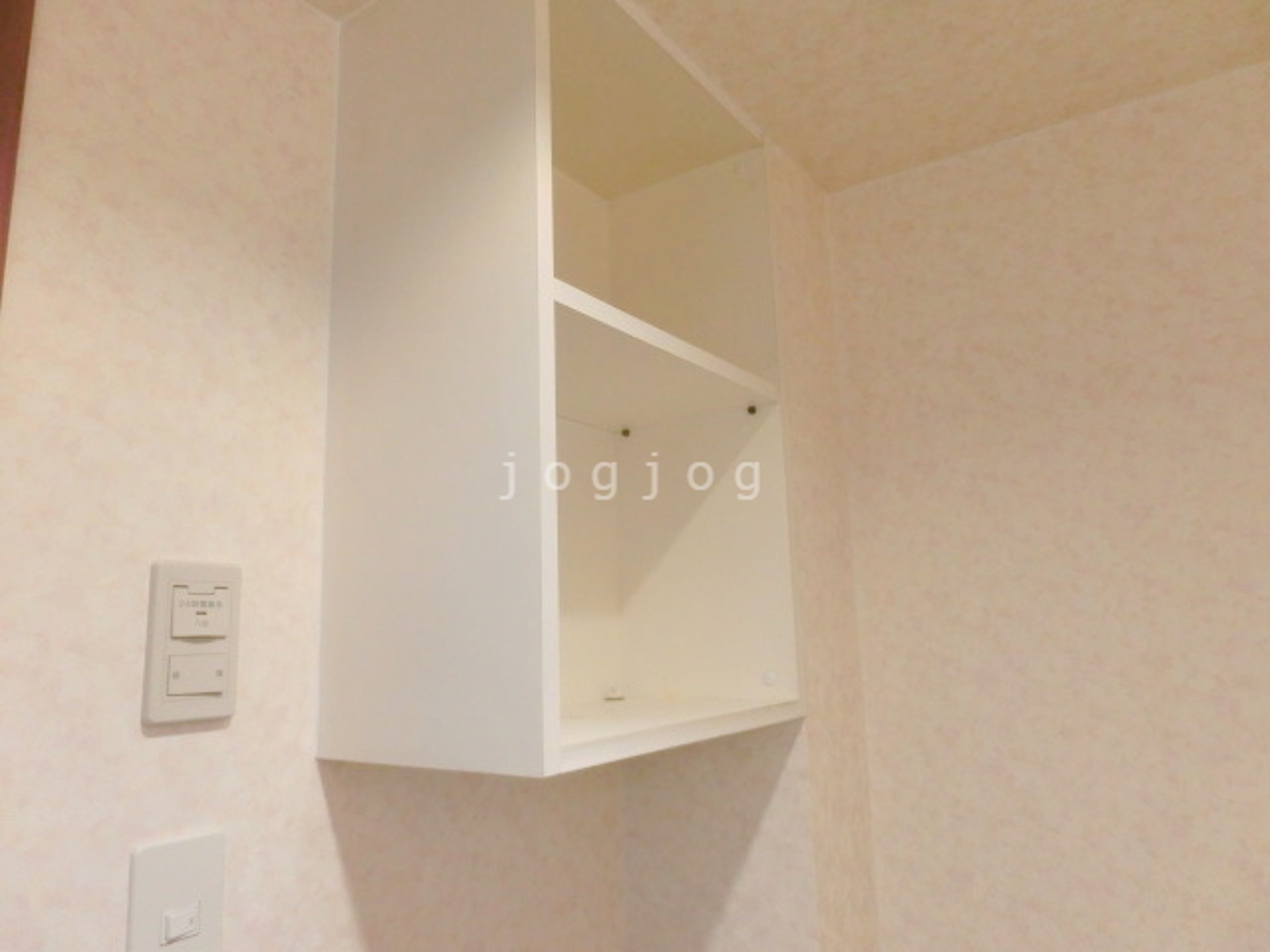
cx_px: 635
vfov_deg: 56.8
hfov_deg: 71.6
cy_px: 476
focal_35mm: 24
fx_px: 881
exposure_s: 1/125
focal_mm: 4.24
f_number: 3
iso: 250
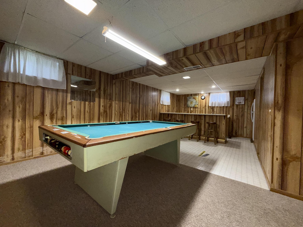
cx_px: 152
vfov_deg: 85.7
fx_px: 123
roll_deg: -1.4
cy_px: 114
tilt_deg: +0.0
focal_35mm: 14
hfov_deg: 102.1
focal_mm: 2.22
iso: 125
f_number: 2.2
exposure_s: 1/120
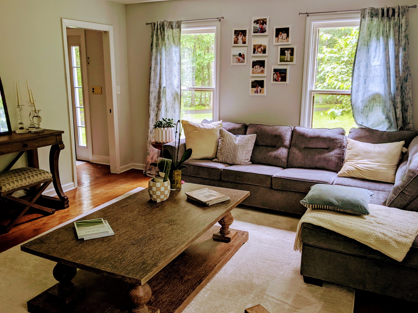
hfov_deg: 58.4
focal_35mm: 31
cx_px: 208
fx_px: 374
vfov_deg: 45.4
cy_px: 153
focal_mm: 4.44
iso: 136
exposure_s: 1/24
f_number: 1.8
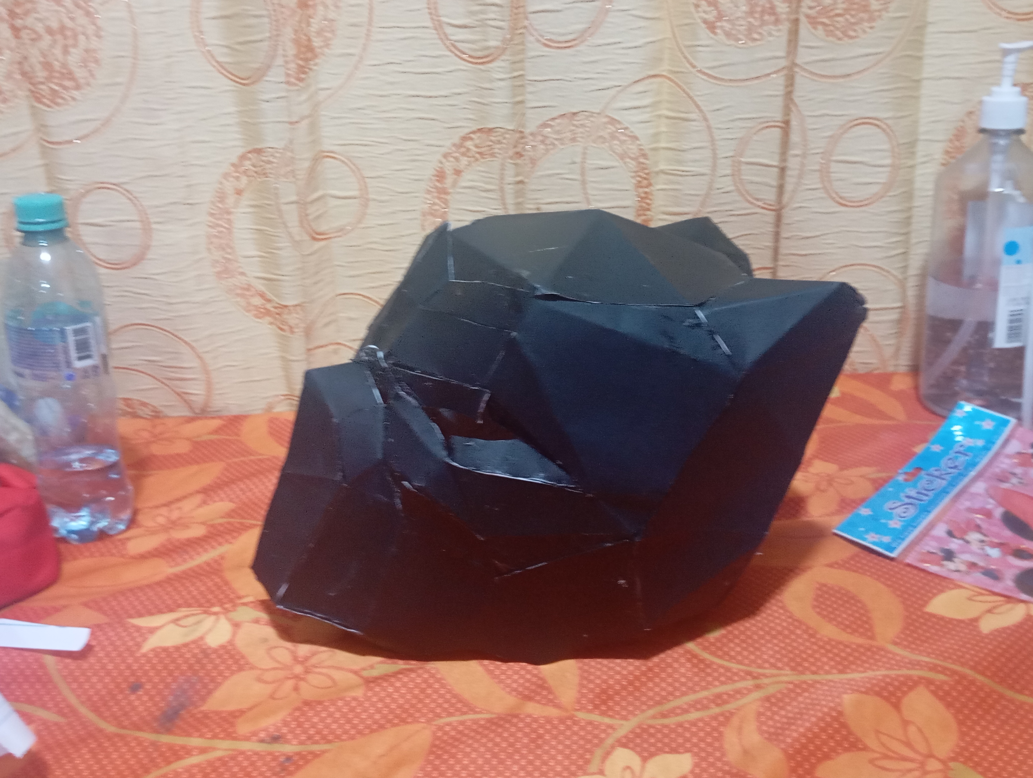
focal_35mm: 36
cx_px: 516
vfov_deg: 39.7
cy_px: 389
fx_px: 1076
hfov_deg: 51.3
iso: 2182
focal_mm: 4.22
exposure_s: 1/25
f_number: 1.8
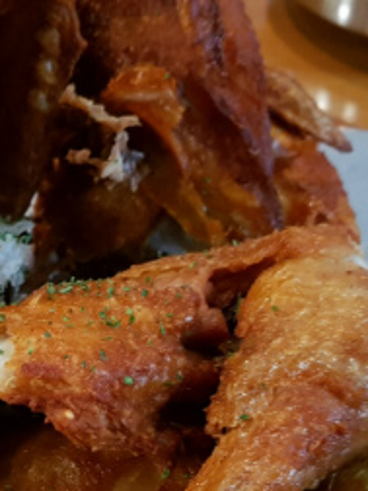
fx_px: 1063
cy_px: 345
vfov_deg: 25.8
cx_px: -31
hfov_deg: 18.9
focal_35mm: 75
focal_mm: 4.2
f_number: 1.7
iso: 200
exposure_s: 1/12
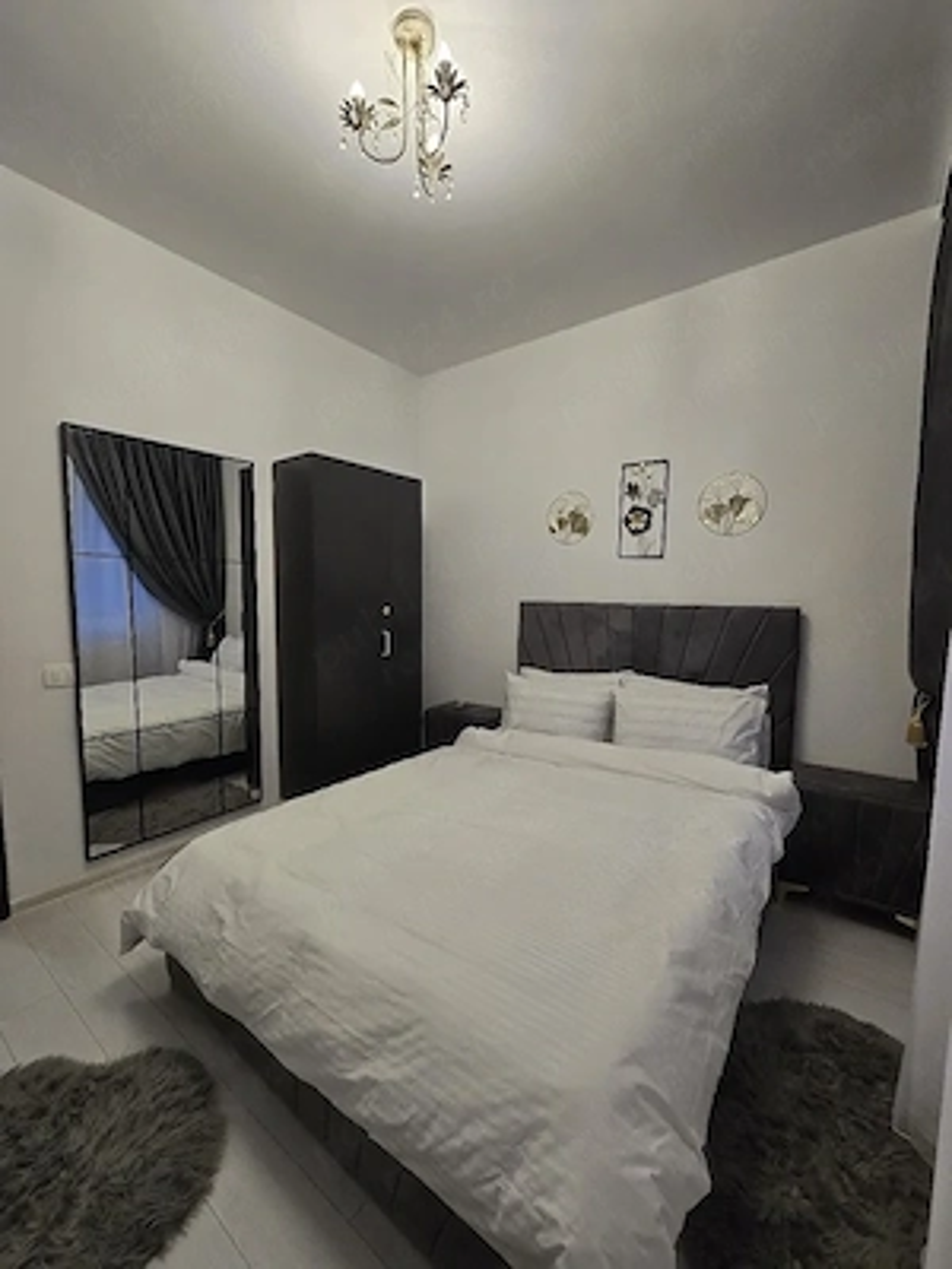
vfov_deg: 106.2
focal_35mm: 13
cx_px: 476
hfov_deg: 89.9
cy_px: 634
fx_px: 477
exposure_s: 1/50.3
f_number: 2.2
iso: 200
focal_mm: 2.2
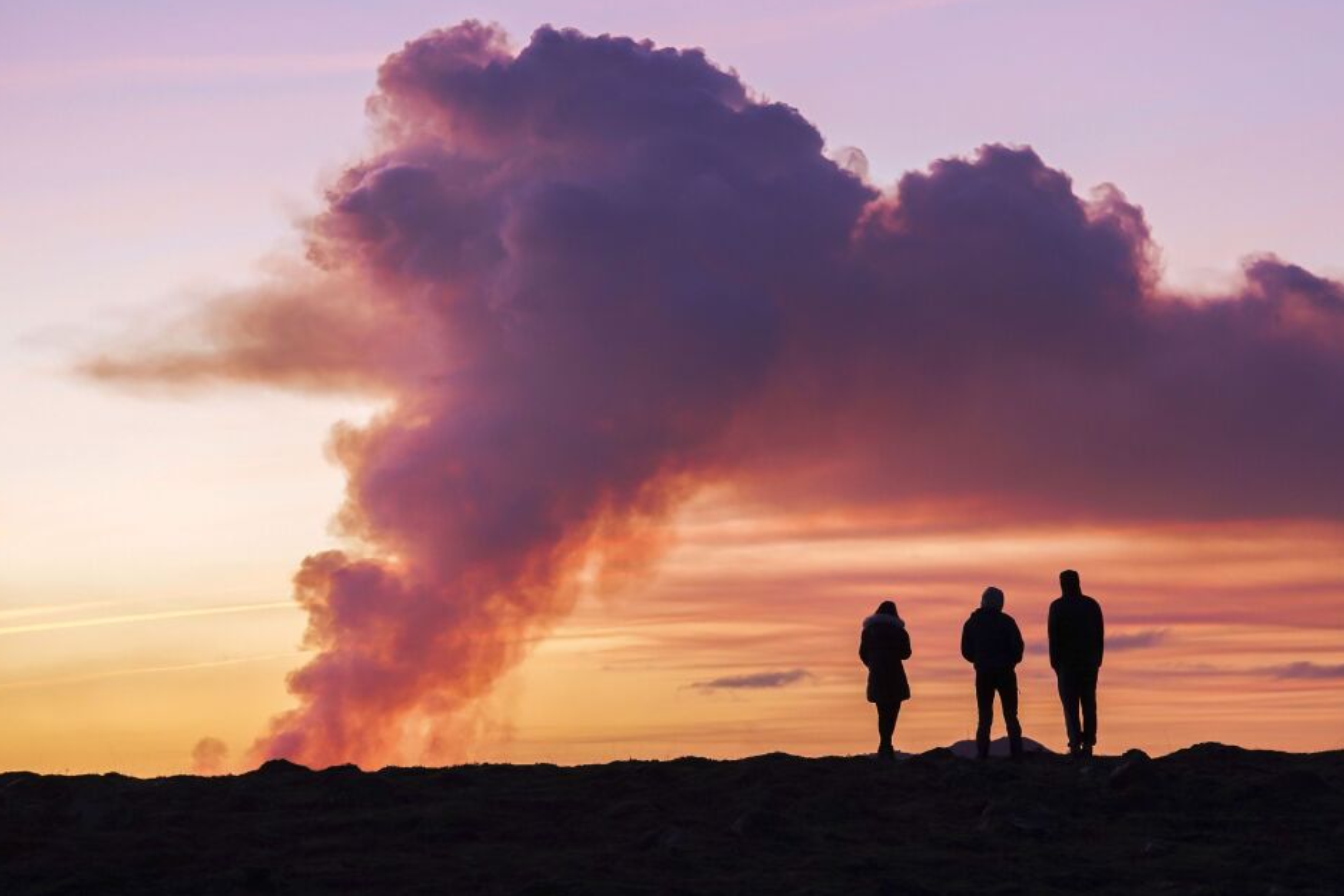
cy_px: 352
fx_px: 5152
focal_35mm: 138
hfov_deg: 14.9
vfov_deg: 9.9
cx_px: 729
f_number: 5.6
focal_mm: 108
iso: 1600
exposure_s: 1/125
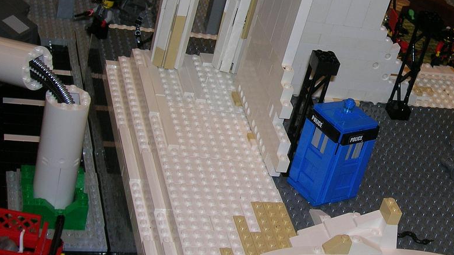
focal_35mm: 76
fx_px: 915
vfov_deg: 15.9
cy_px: 91
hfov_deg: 27.4
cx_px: 354
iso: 50
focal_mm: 7
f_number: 3.1
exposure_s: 1/60.1
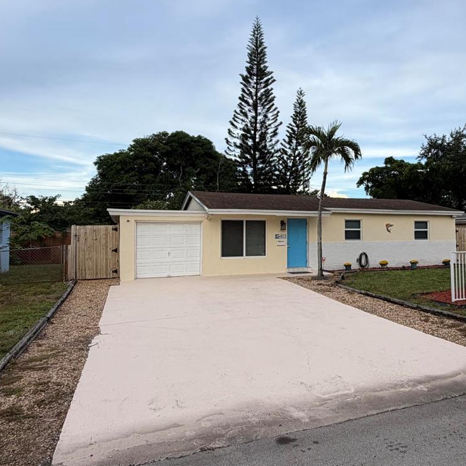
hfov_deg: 57.7
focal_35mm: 27
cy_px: 214
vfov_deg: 59.0
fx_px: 411
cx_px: 312
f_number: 2.2
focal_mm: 2.22
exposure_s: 1/502
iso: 50
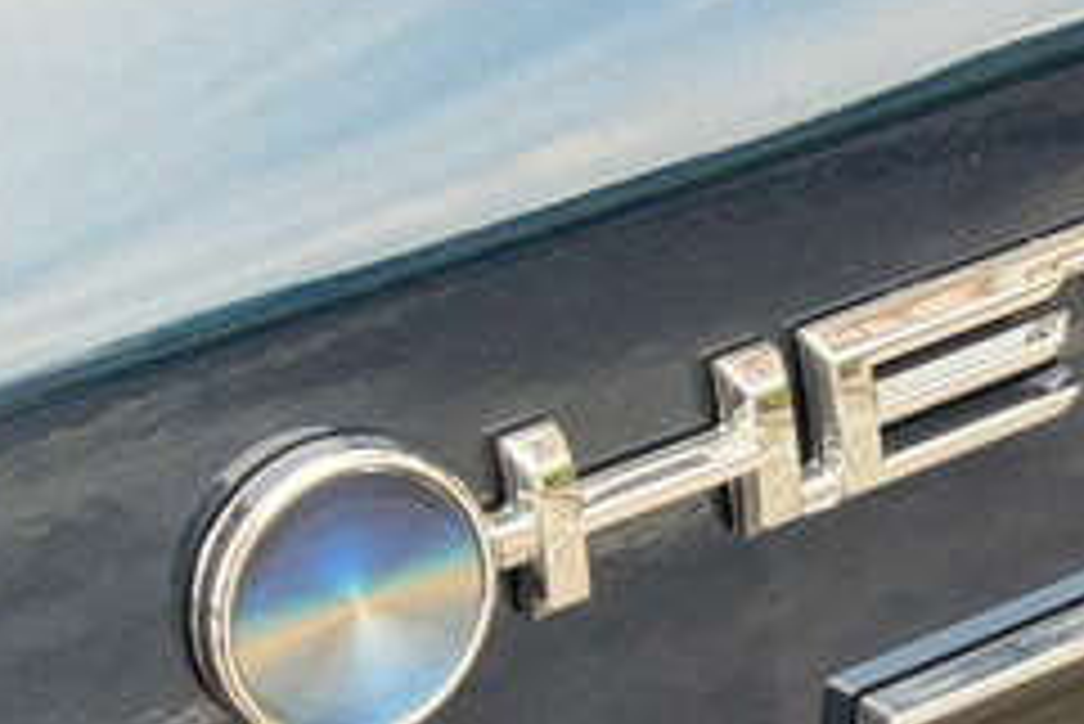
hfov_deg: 11.7
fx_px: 5242
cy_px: 634
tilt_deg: -33.9
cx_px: 1111
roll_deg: -2.1
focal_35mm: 174
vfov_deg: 7.9
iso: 64
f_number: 1.78
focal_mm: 6.76
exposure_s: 1/297
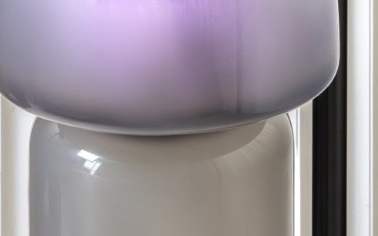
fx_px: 1473
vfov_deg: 9.0
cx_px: 209
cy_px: -93
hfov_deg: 14.6
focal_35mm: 143
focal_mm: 68
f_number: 13
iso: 2000
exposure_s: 1/25
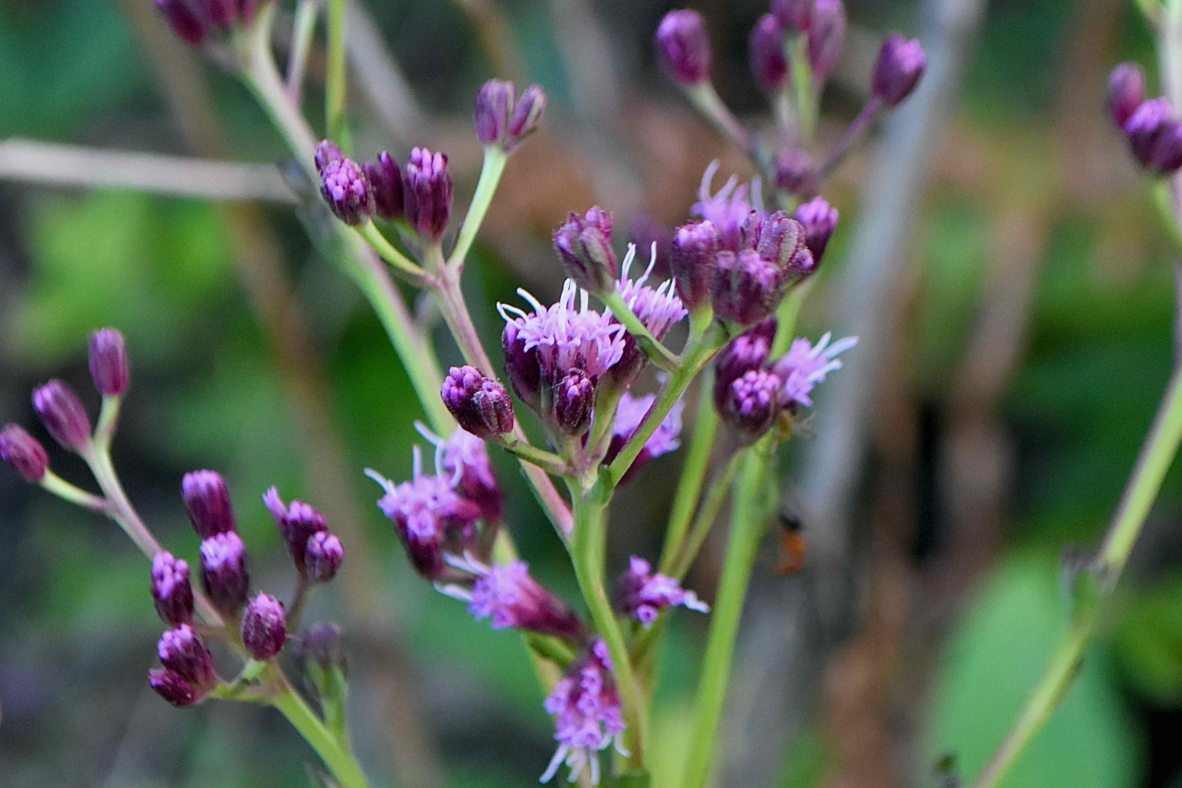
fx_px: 2709
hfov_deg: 24.6
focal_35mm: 82
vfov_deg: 16.6
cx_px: 591
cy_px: 394
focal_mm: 55
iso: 2000
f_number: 7.1
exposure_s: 1/200
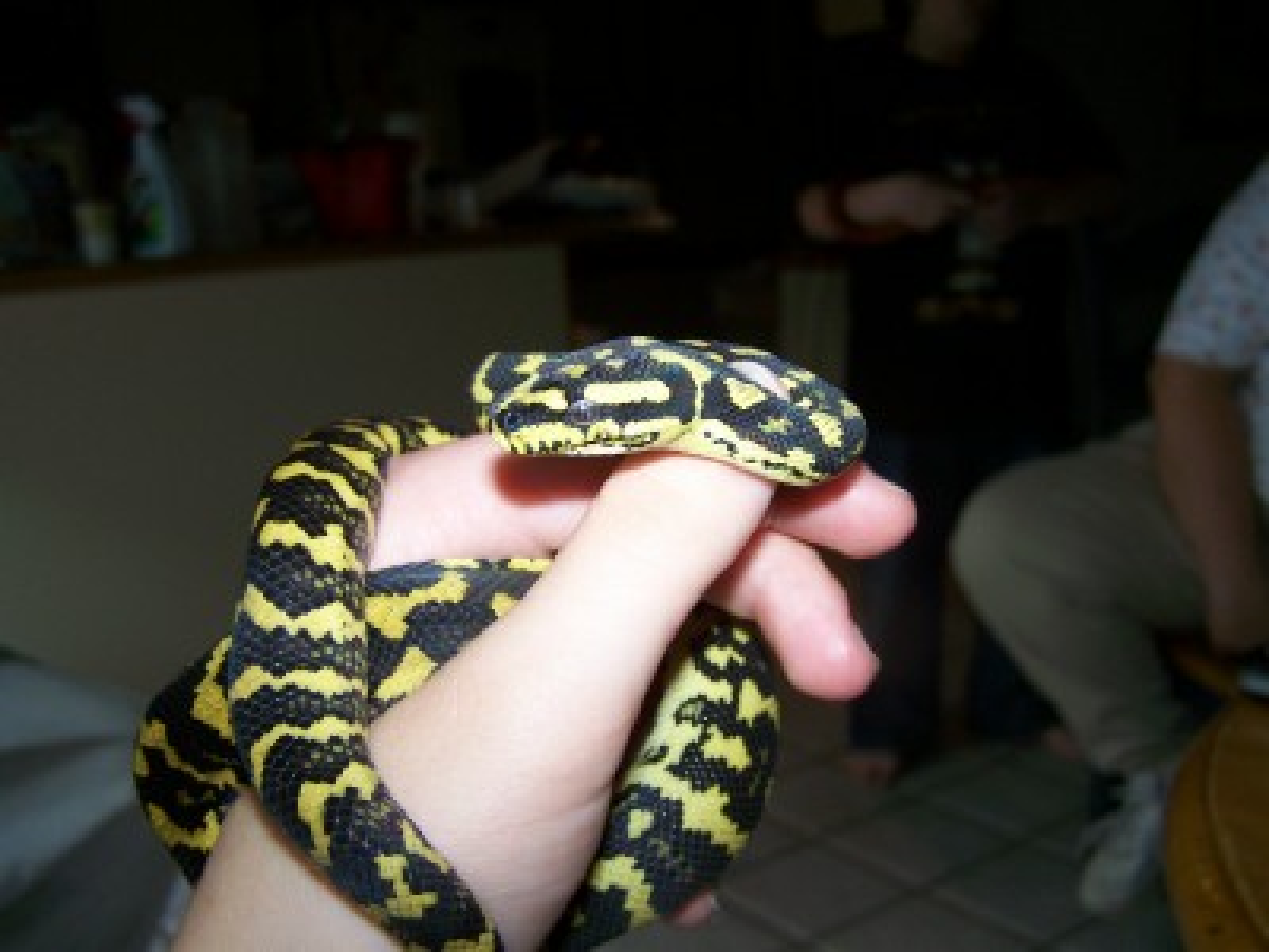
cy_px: 476
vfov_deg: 37.7
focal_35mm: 38
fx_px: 1393
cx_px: 634
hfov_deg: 49.0
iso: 80
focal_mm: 6.3
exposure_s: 1/60
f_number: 2.8
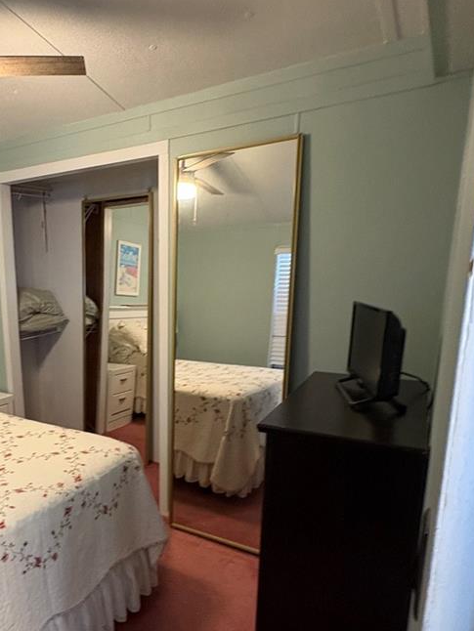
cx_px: 111
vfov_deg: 66.7
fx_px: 474
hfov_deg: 50.6
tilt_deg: -10.9
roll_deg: +1.9
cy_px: 373
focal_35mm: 26
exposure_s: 1/60
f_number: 2.2
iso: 500
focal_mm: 2.22
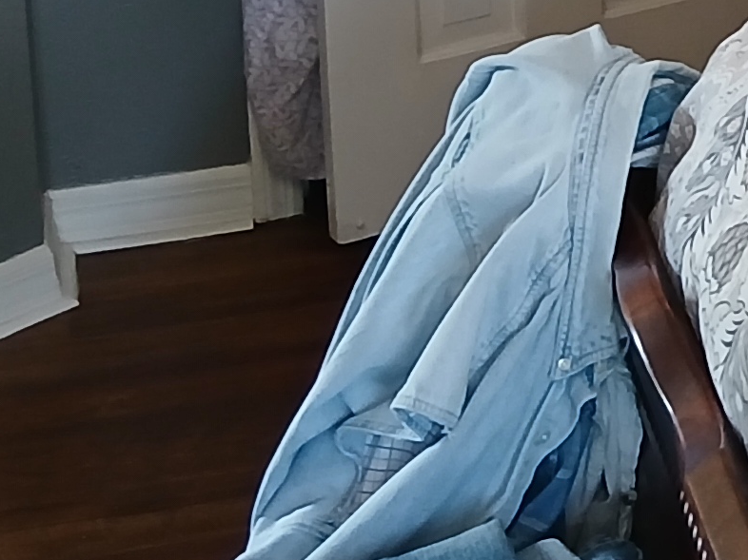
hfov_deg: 13.4
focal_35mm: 135
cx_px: 1275
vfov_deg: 10.3
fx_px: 2916
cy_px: -481
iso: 200
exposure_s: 1/40
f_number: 1.8
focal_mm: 3.98
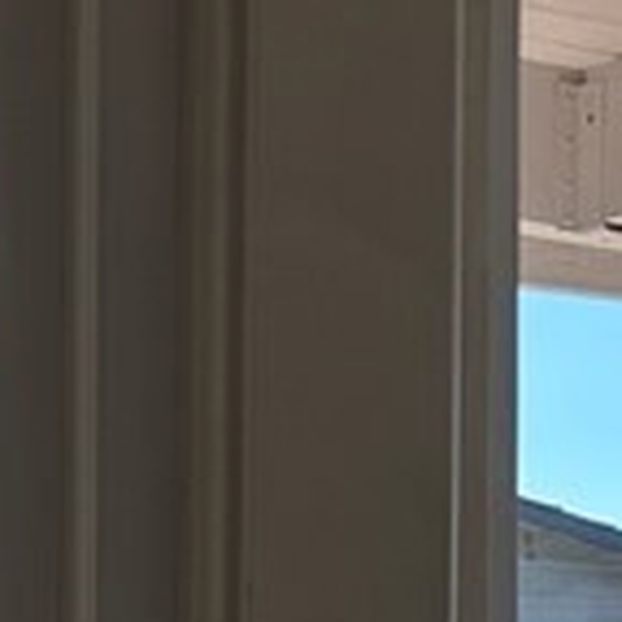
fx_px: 3090
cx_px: 1701
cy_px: 861
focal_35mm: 152
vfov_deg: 11.1
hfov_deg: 9.6
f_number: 1.78
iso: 80
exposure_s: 1/887
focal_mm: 6.86
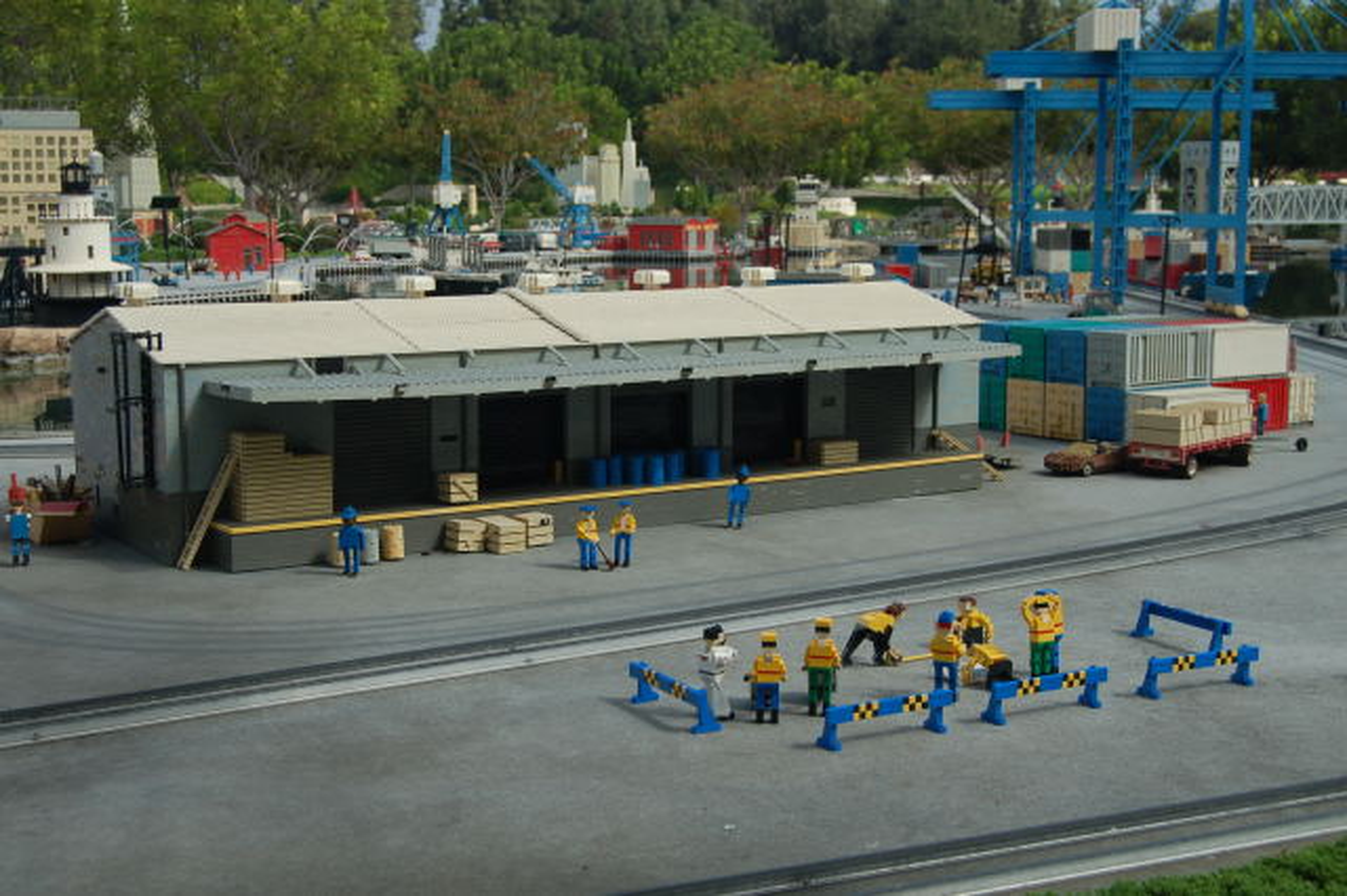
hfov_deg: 41.1
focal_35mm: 48
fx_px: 1795
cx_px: 674
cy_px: 448
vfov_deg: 28.0
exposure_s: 1/160
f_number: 7.1
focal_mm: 32
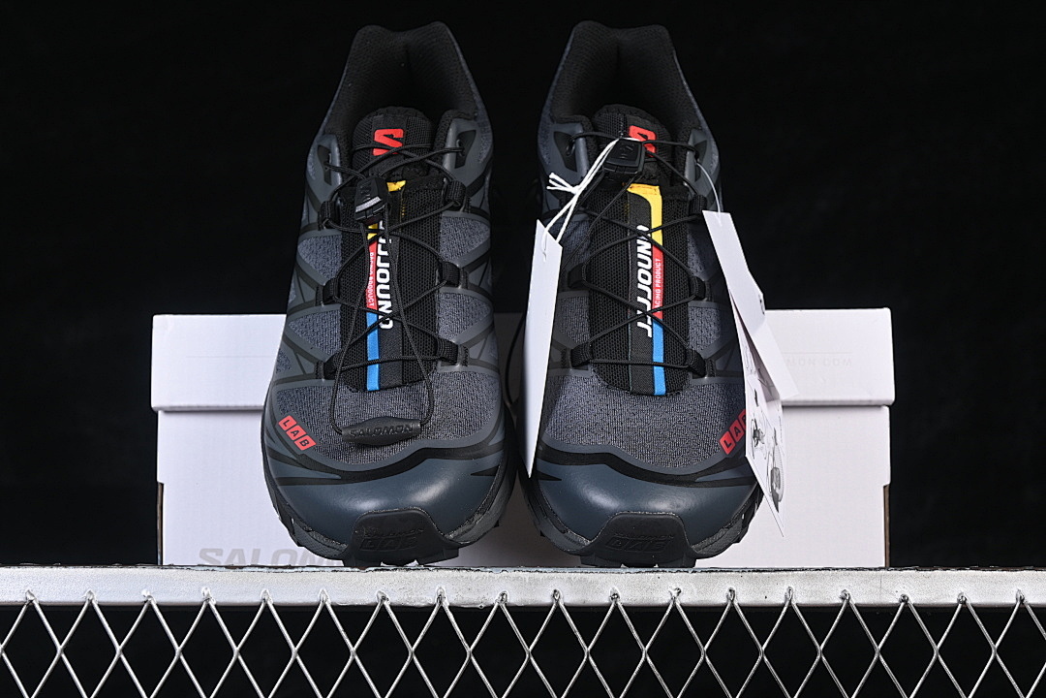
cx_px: 523
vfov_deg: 18.2
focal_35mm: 75
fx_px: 2179
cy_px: 349
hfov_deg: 27.0
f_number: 6.3
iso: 160
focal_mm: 50
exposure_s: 1/60
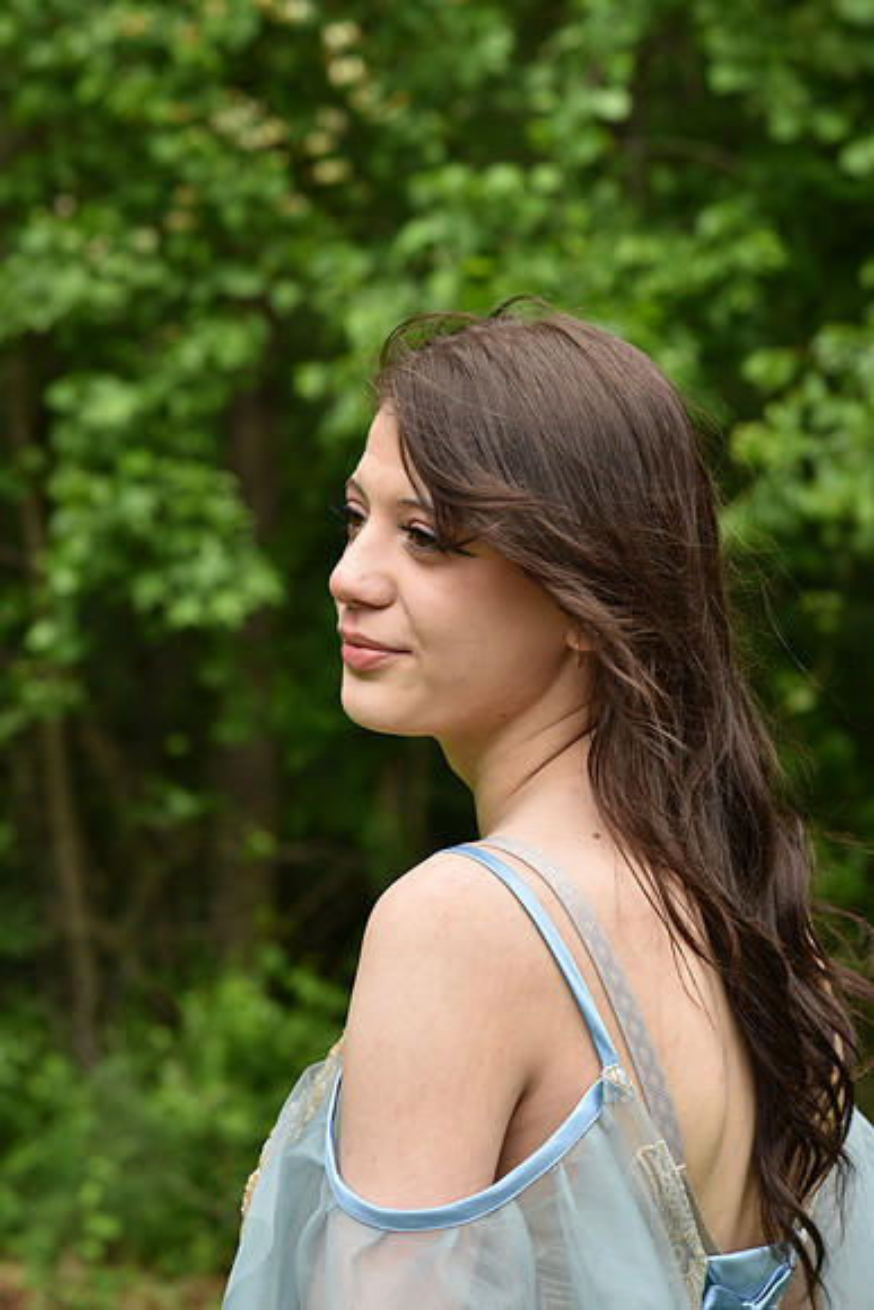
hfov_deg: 16.1
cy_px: 655
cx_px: 437
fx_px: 3093
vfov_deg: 23.9
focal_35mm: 85
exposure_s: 1/200
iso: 200
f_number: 6.3
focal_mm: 85
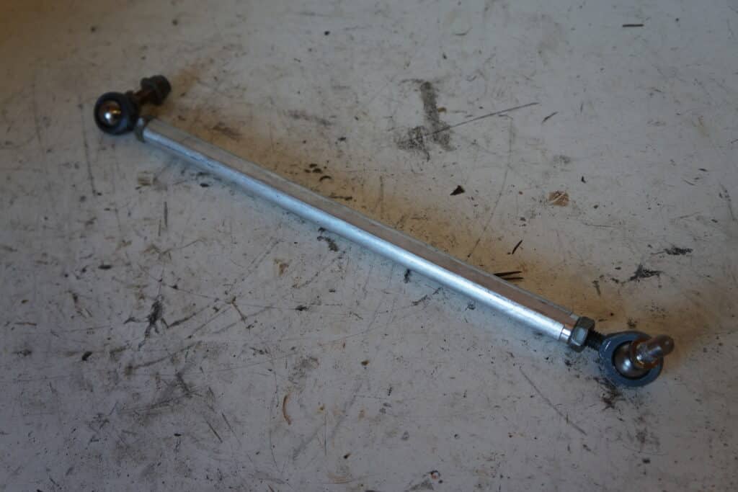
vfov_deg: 34.2
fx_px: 800
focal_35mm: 39
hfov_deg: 49.5
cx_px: 369
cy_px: 246
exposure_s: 1/60
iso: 200
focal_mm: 26
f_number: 4
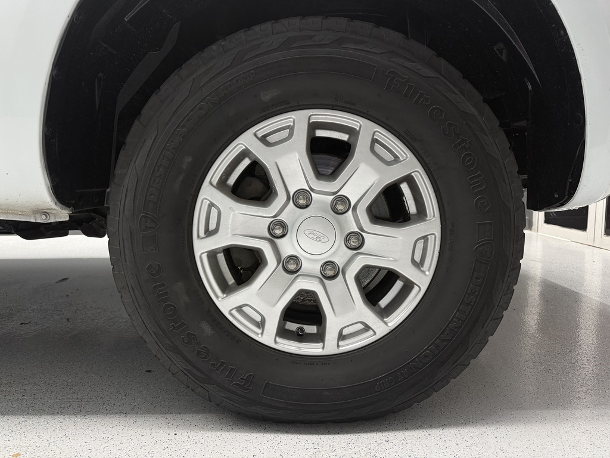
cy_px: 229
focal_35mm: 24
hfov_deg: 71.6
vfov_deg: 56.8
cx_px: 305
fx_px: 423
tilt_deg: -6.3
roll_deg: +0.4
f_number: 1.78
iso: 200
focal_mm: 6.76
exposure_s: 1/50
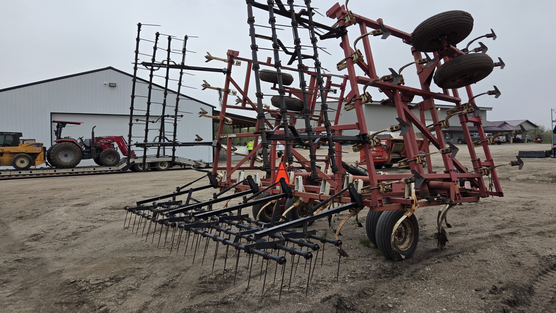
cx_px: 284
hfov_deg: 71.9
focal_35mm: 26
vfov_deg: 44.3
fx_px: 383
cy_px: 141
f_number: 1.8
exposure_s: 1/180
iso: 50
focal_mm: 5.4
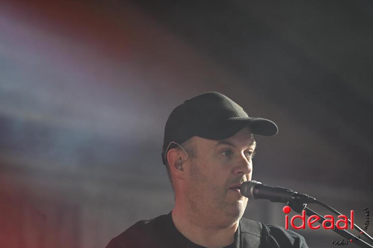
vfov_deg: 3.4
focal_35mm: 400
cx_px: 186
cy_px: 124
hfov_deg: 5.2
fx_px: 4140
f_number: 5.6
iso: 1250
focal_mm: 400
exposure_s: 1/60
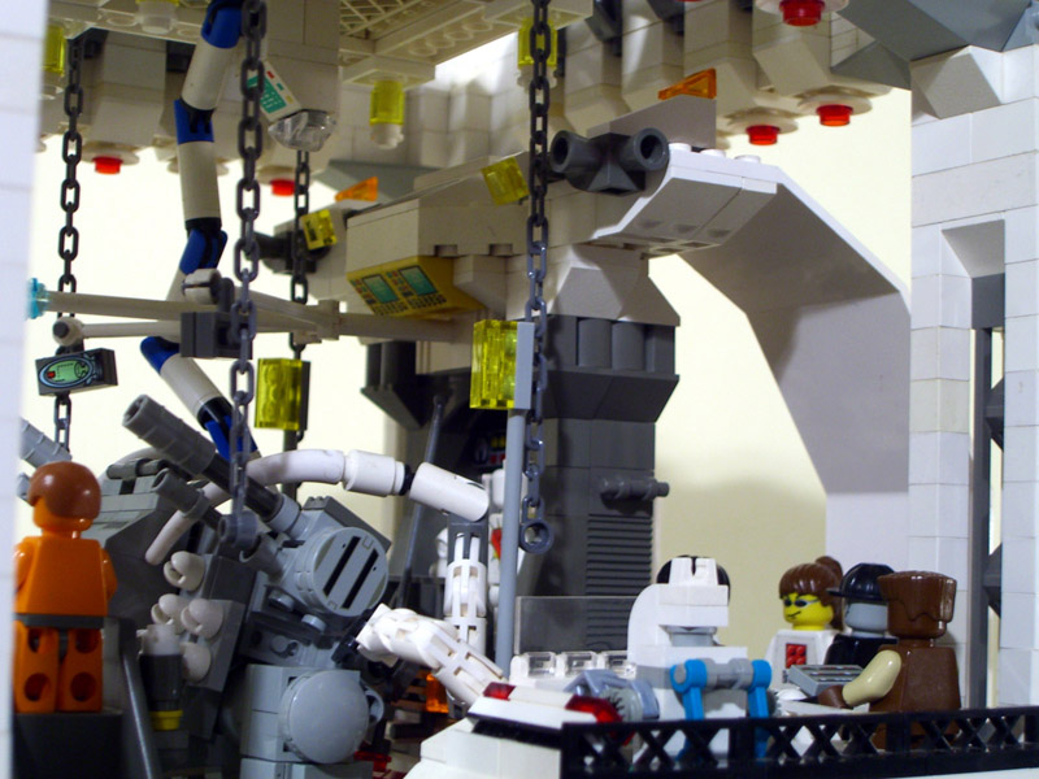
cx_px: 520
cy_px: 390
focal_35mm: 68
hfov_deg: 28.6
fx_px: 2041
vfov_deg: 21.6
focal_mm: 14.2
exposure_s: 1/20
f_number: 4
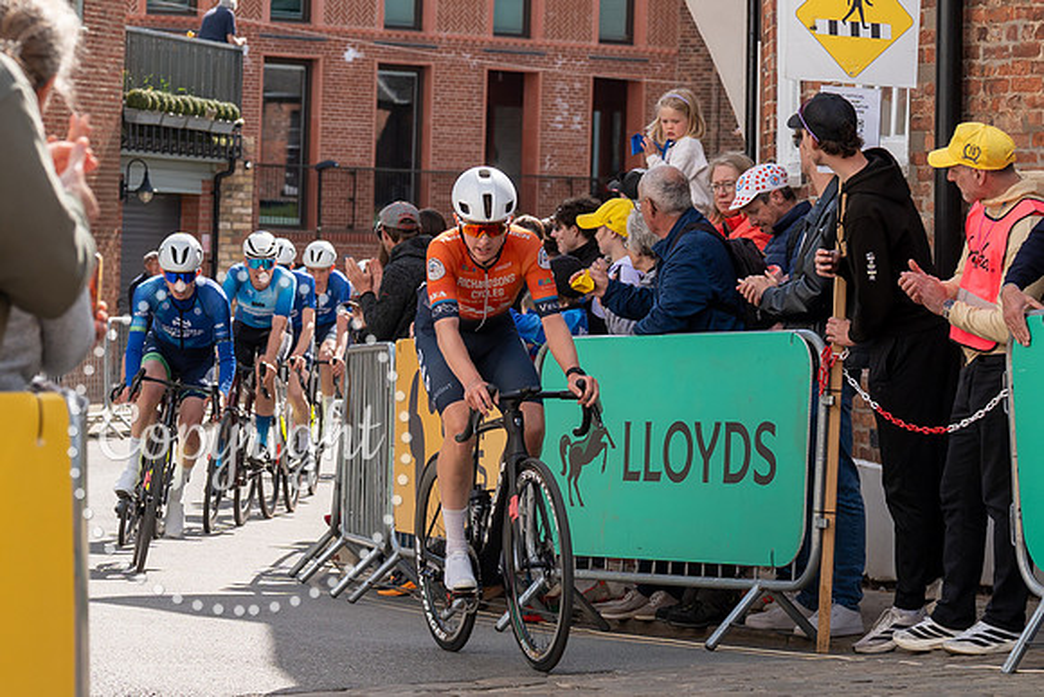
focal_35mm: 166
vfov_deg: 8.3
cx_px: 343
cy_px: 102
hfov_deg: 12.4
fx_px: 4806
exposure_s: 1/1000
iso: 200
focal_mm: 70
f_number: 5
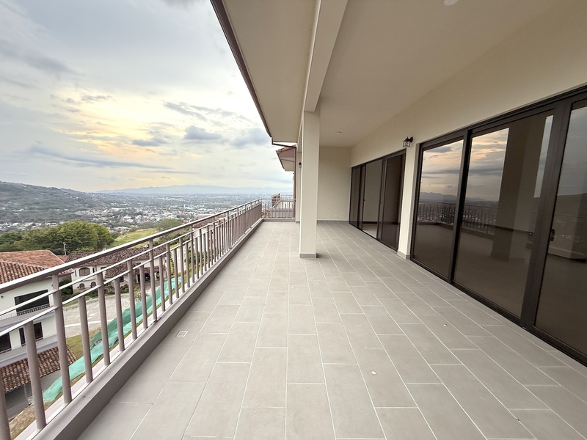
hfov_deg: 102.1
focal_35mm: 14
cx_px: 294
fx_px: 237
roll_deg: -1.8
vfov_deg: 85.7
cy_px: 220
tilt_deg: -6.6
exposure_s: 1/709
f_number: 2.2
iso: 64
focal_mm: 2.22
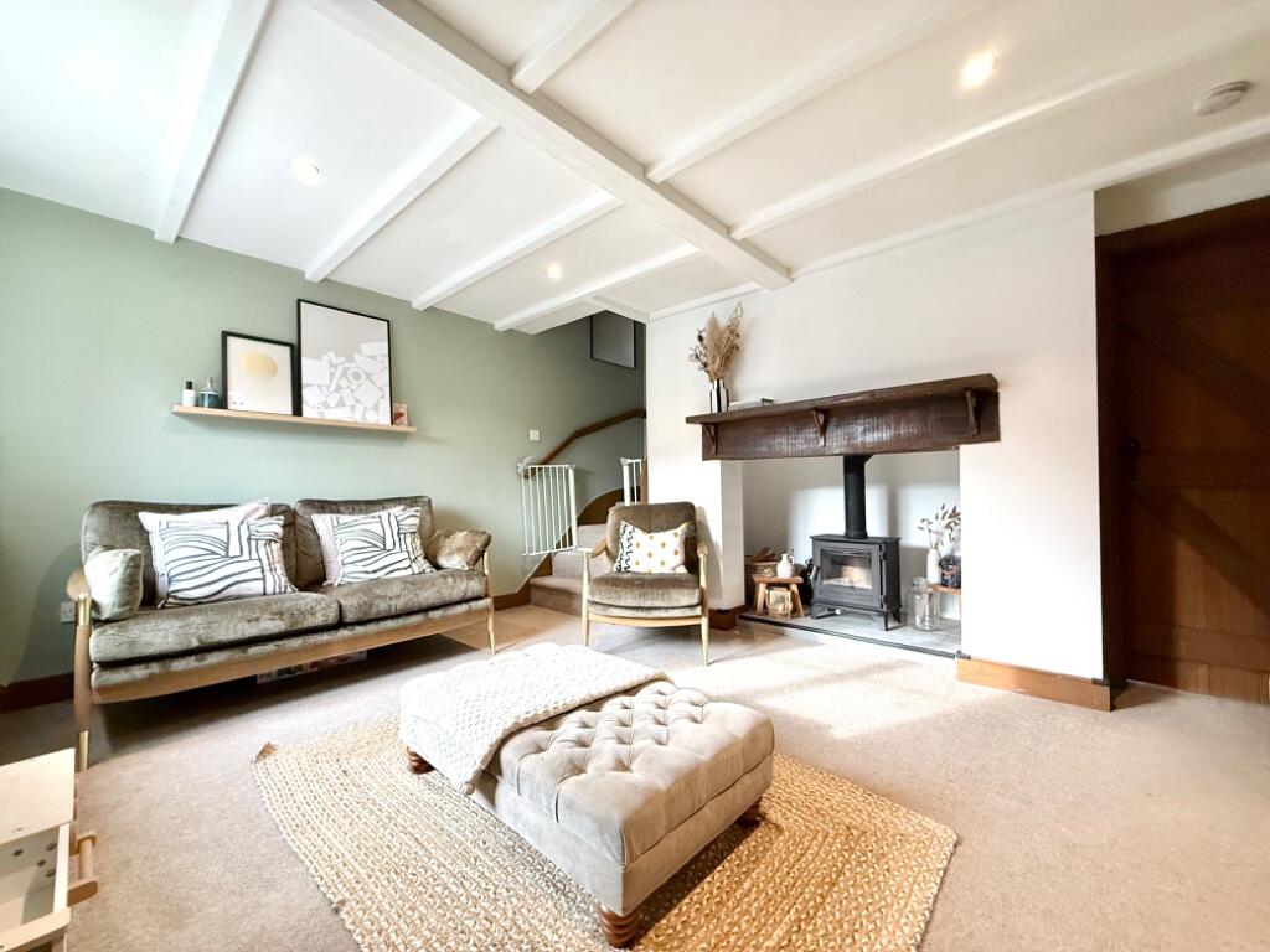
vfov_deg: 85.7
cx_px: 635
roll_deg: +0.6
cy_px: 476
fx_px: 514
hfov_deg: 102.1
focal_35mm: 14
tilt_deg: -0.3
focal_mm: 2.22
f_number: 2.2
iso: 250
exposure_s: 1/100
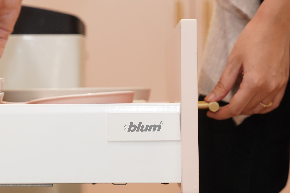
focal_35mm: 171
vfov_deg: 8.0
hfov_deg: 12.0
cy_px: 69
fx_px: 1377
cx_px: 59
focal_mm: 70
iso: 1000
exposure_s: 1/100
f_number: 4.5
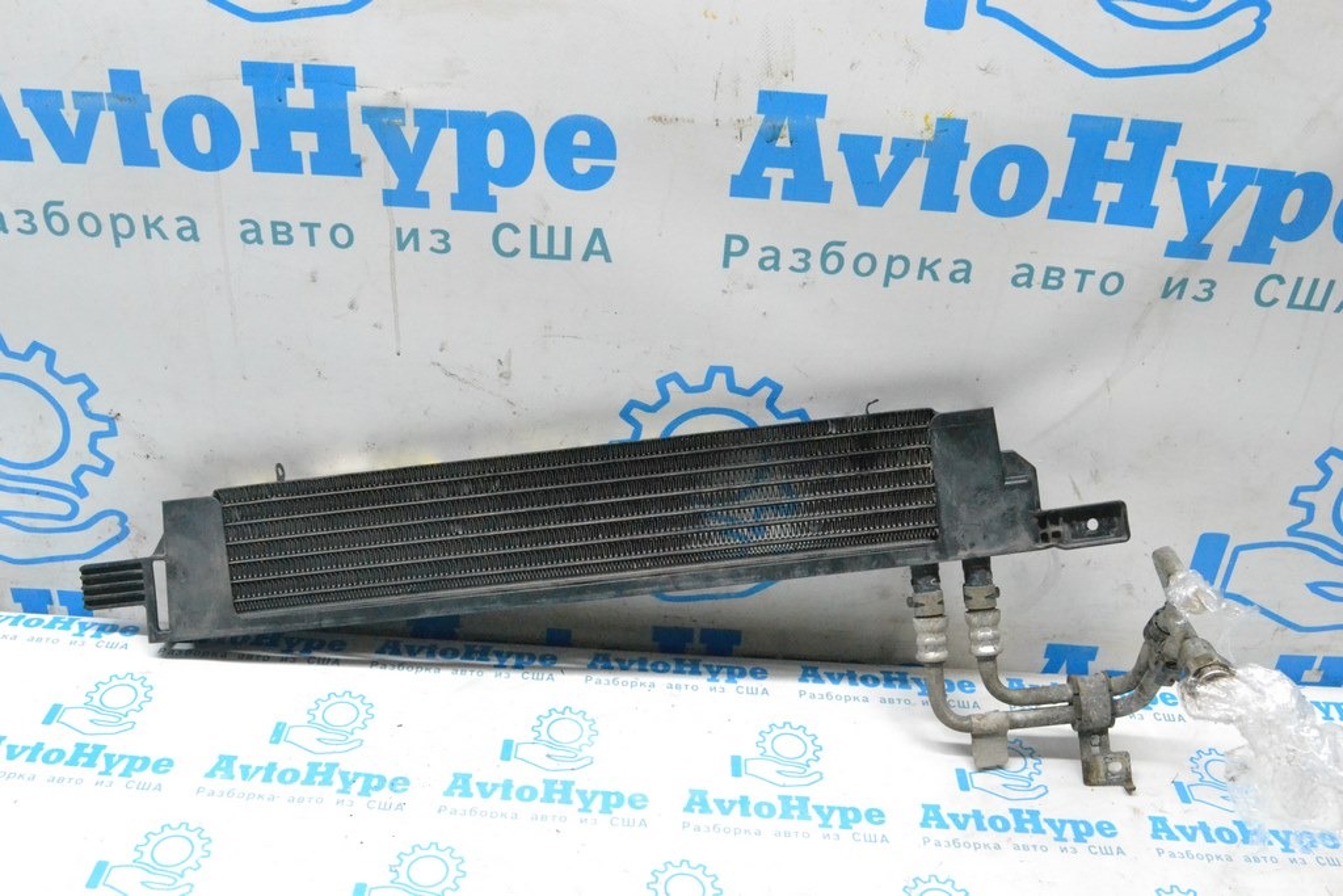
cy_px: 448
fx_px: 1231
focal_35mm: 33
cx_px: 672
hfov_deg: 57.2
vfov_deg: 40.0
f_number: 9
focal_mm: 22
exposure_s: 1/160
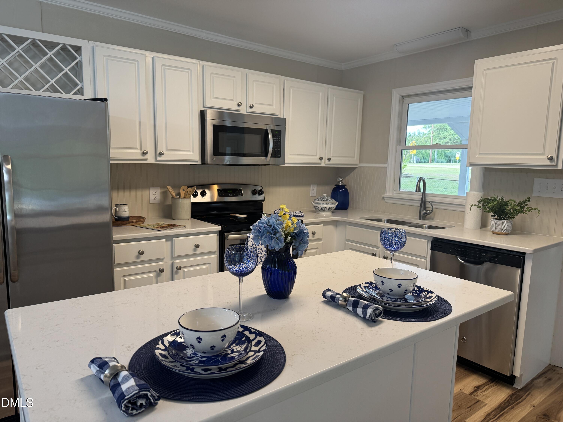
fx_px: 390
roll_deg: -1.5
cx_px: 282
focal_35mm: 24
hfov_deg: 71.6
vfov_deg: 56.8
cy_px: 211
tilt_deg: -7.9
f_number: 1.78
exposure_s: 1/120
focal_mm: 6.76
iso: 160
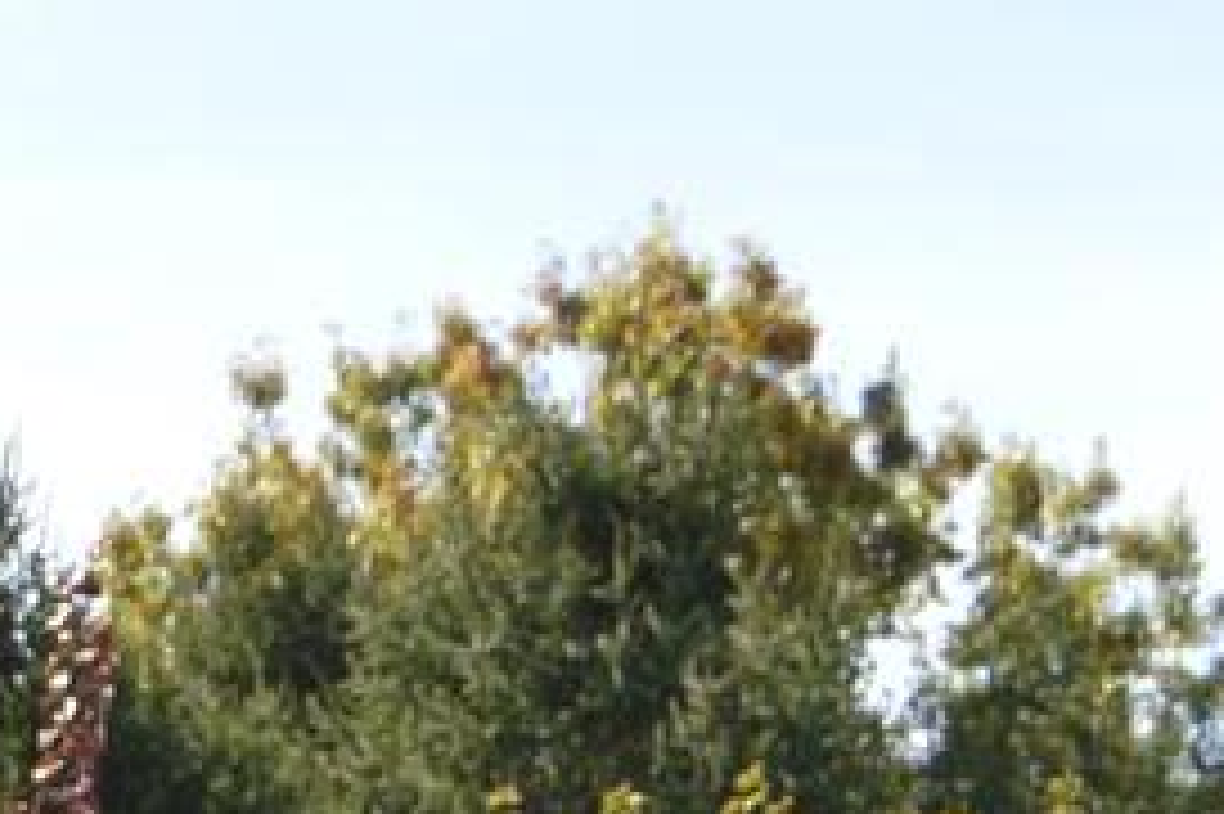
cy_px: 1729
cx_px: -2678
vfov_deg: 4.0
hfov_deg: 5.6
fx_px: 11519
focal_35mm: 339
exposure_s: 1/200
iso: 100
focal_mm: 30
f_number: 6.3
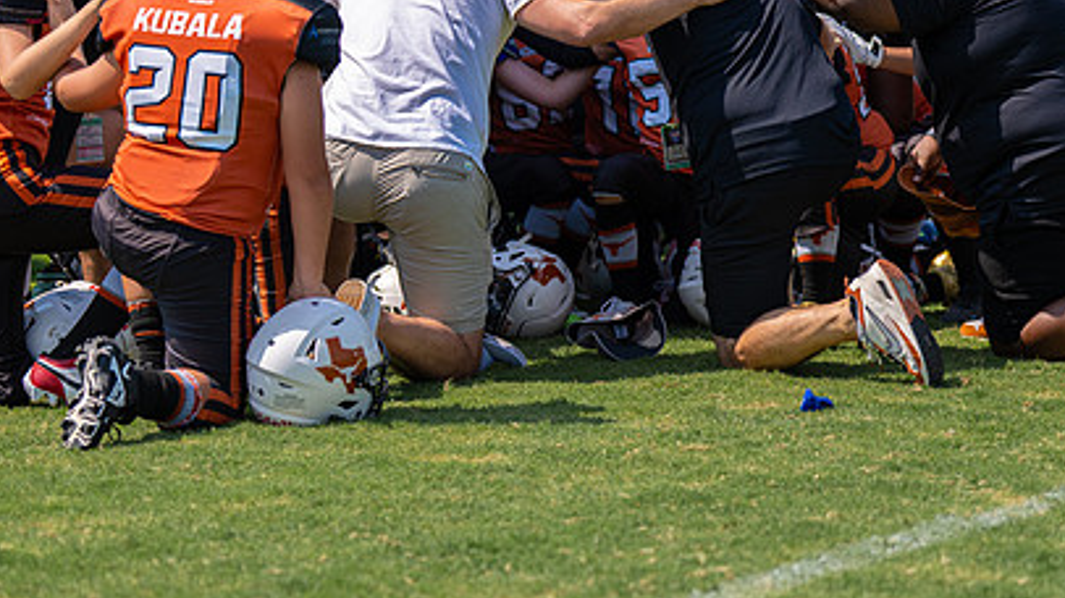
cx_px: 494
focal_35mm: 127
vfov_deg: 9.5
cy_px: 86
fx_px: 3585
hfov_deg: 16.9
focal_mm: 70
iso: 125
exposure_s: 1/2000
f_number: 2.8
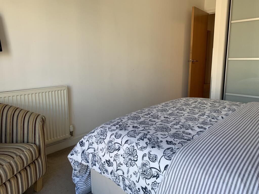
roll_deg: +2.3
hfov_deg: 67.3
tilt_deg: -8.9
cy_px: 97
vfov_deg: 53.1
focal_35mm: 26
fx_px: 195
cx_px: 130
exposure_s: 1/100
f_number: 1.8
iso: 40
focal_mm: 4.25
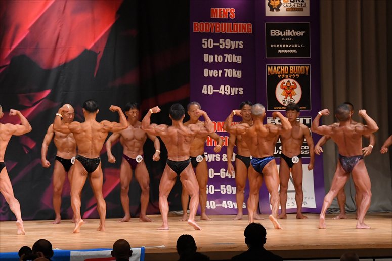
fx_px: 1894
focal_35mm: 174
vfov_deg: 7.9
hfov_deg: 11.8
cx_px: 196
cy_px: 130
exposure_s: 1/400
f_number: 5.6
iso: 5000
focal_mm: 116
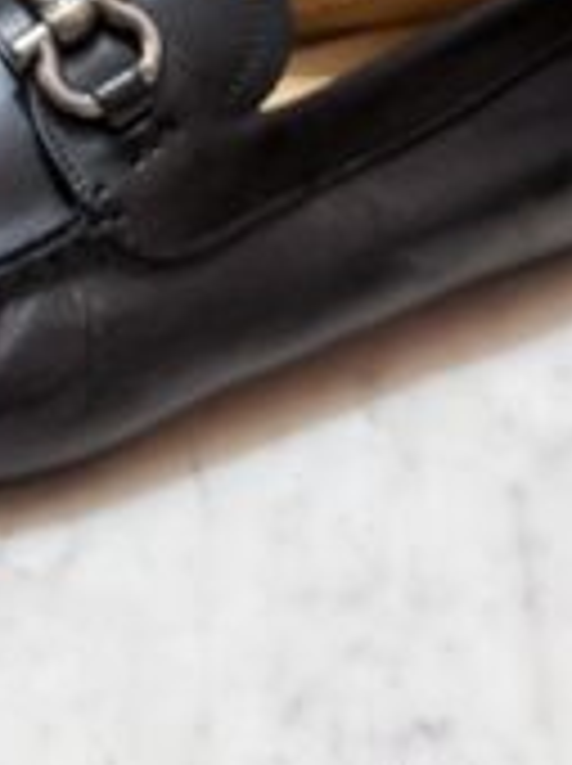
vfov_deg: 21.9
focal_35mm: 81
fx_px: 1789
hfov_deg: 17.9
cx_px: 45
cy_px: -218
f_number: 1.78
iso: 320
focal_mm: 6.76
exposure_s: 1/50
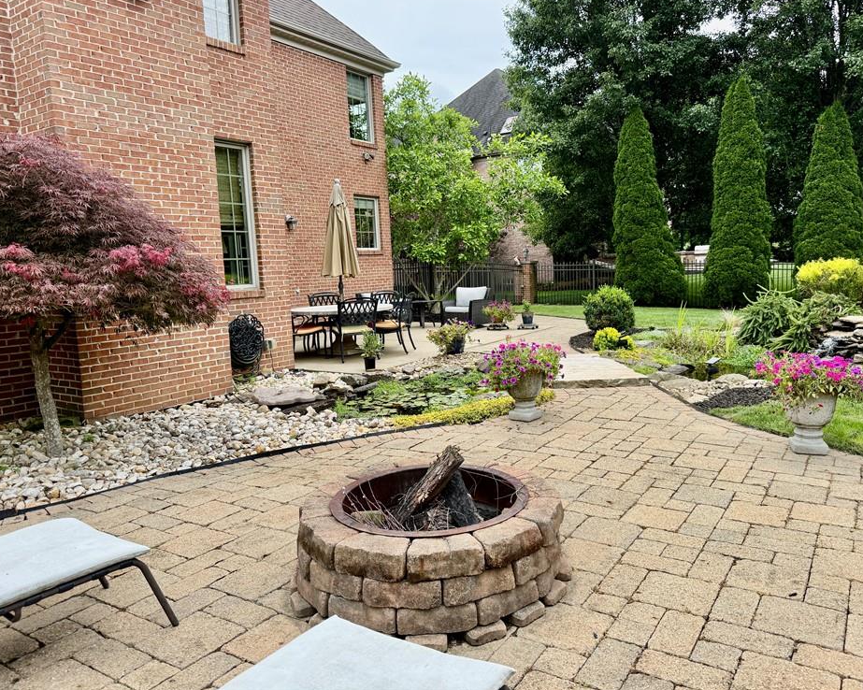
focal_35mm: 26
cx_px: 464
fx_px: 664
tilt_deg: -5.3
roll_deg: +2.7
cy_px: 336
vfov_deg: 54.9
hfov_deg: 66.0
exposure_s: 1/2445
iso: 100
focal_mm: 6.76
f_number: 1.78
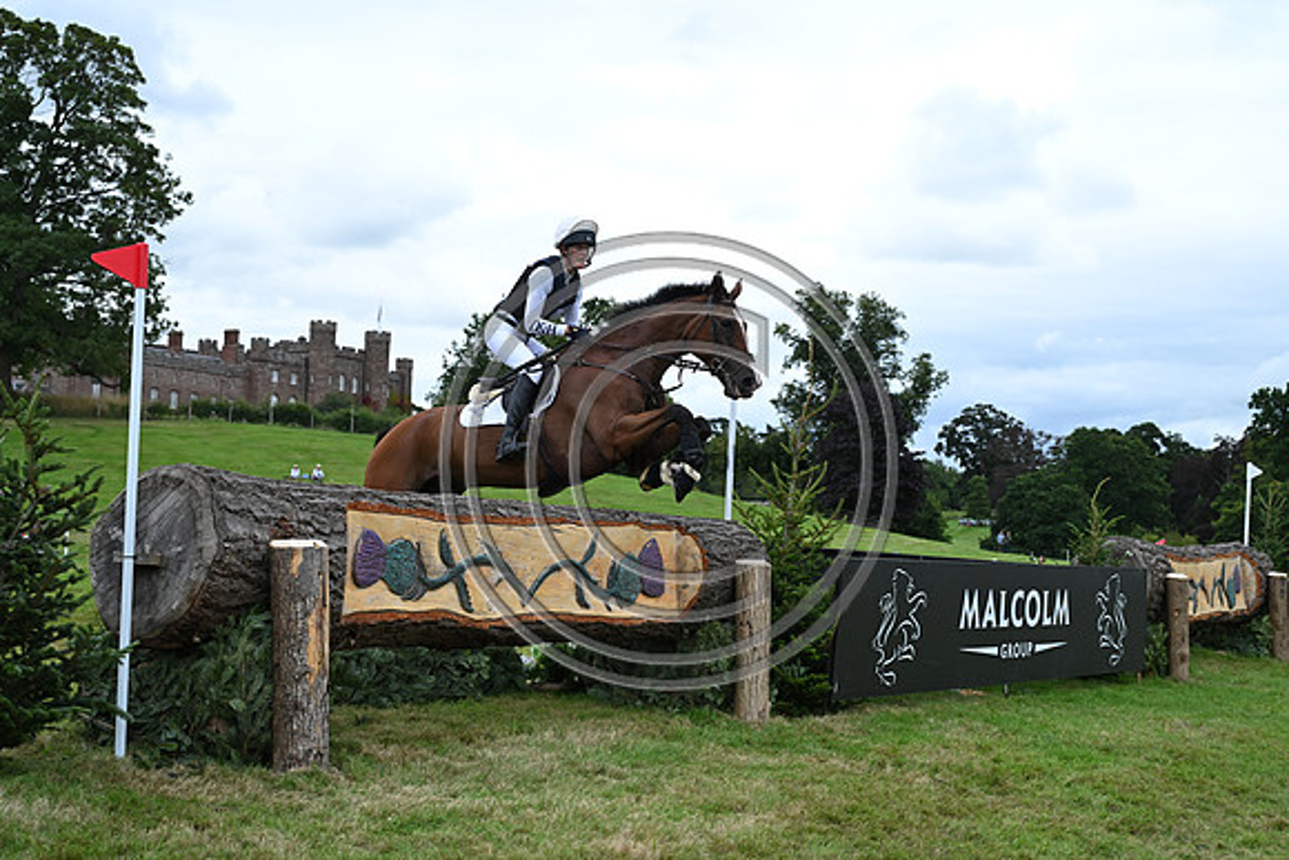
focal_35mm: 50
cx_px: 644
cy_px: 430
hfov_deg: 39.6
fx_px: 1791
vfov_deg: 27.0
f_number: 5.6
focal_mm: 50
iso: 720
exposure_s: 1/1250
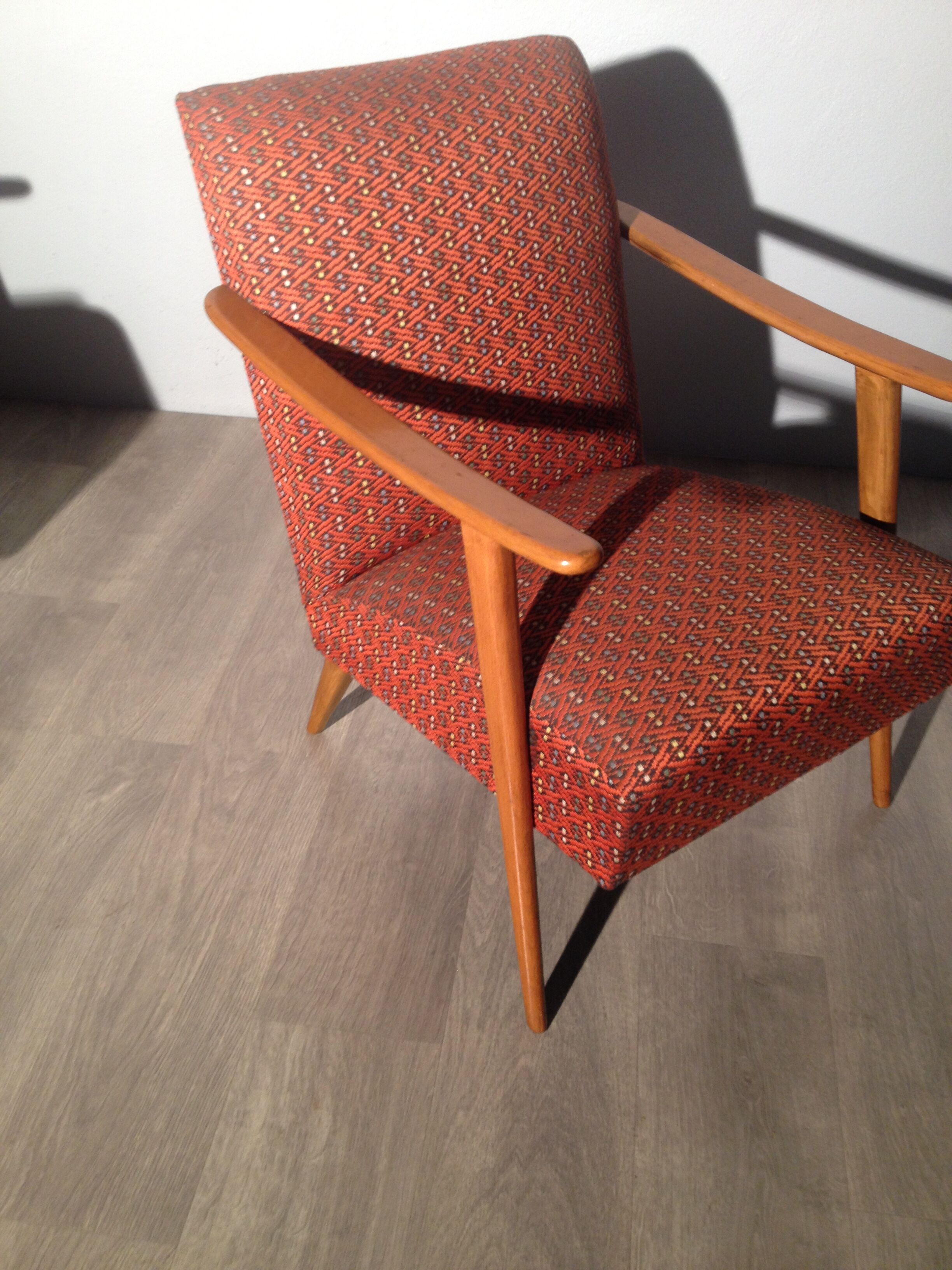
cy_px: 635
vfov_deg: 52.6
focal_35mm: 35
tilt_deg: -35.2
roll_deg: -2.0
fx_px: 1283
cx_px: 476
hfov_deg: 40.7
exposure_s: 1/20
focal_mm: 4.28
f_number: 2.4
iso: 80
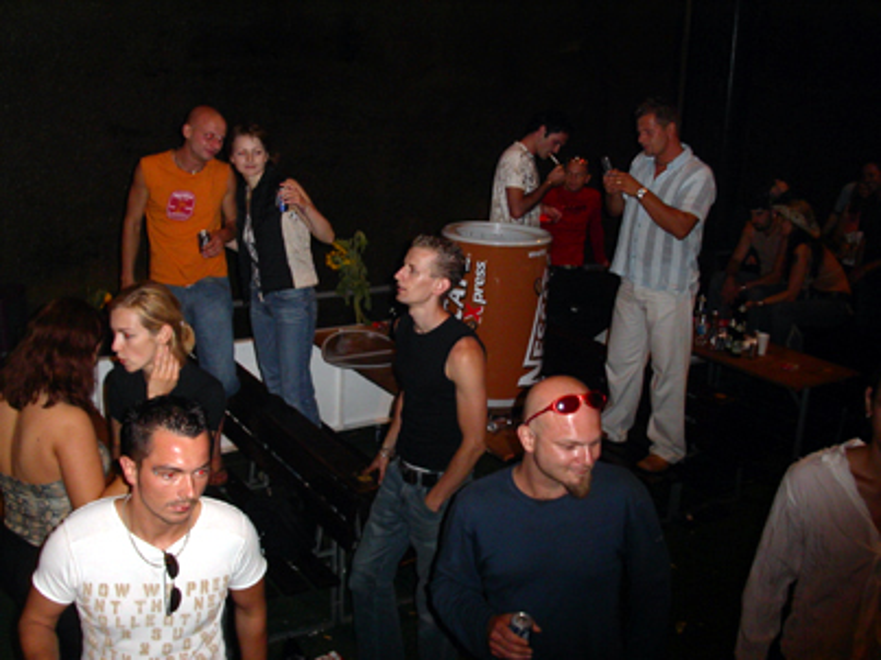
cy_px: 330
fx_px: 967
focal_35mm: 38
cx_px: 440
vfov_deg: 37.7
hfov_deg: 49.0
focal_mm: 7.8
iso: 200
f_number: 2.8
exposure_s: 1/30
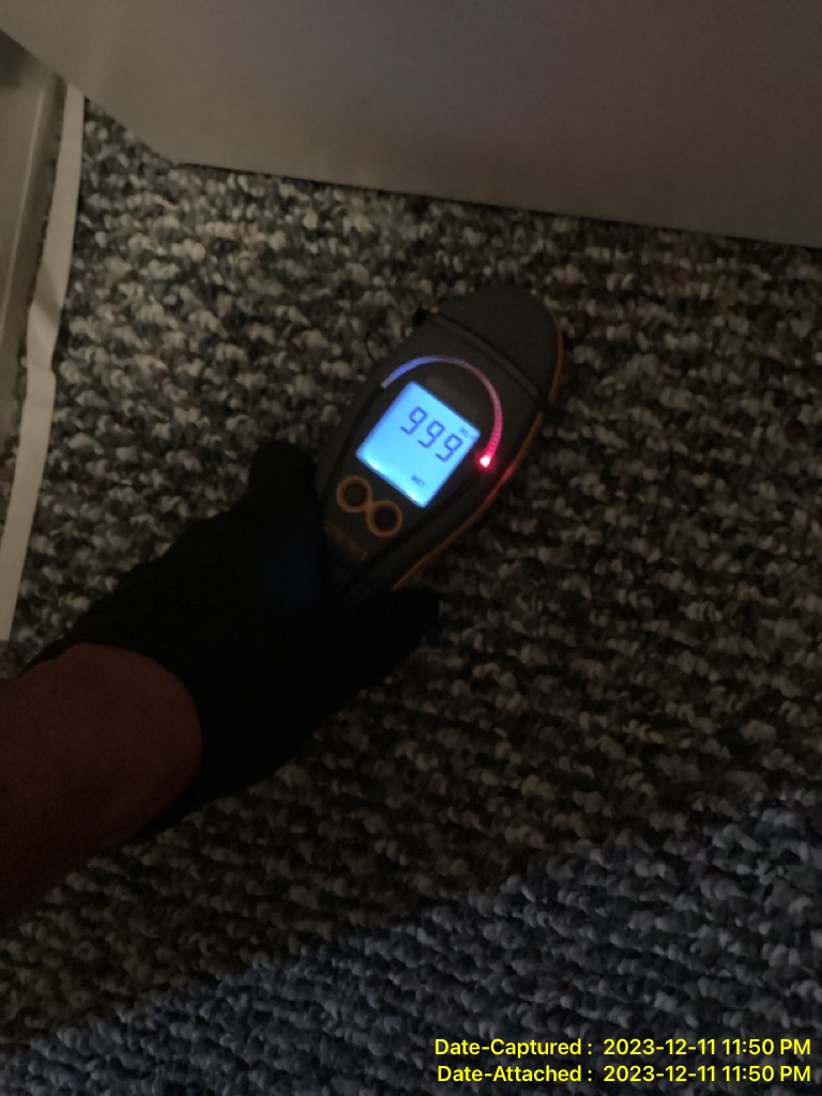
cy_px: 548
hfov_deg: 45.4
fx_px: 982
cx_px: 411
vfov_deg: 58.4
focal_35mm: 31
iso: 800
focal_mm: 3.3
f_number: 2.4
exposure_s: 1/15
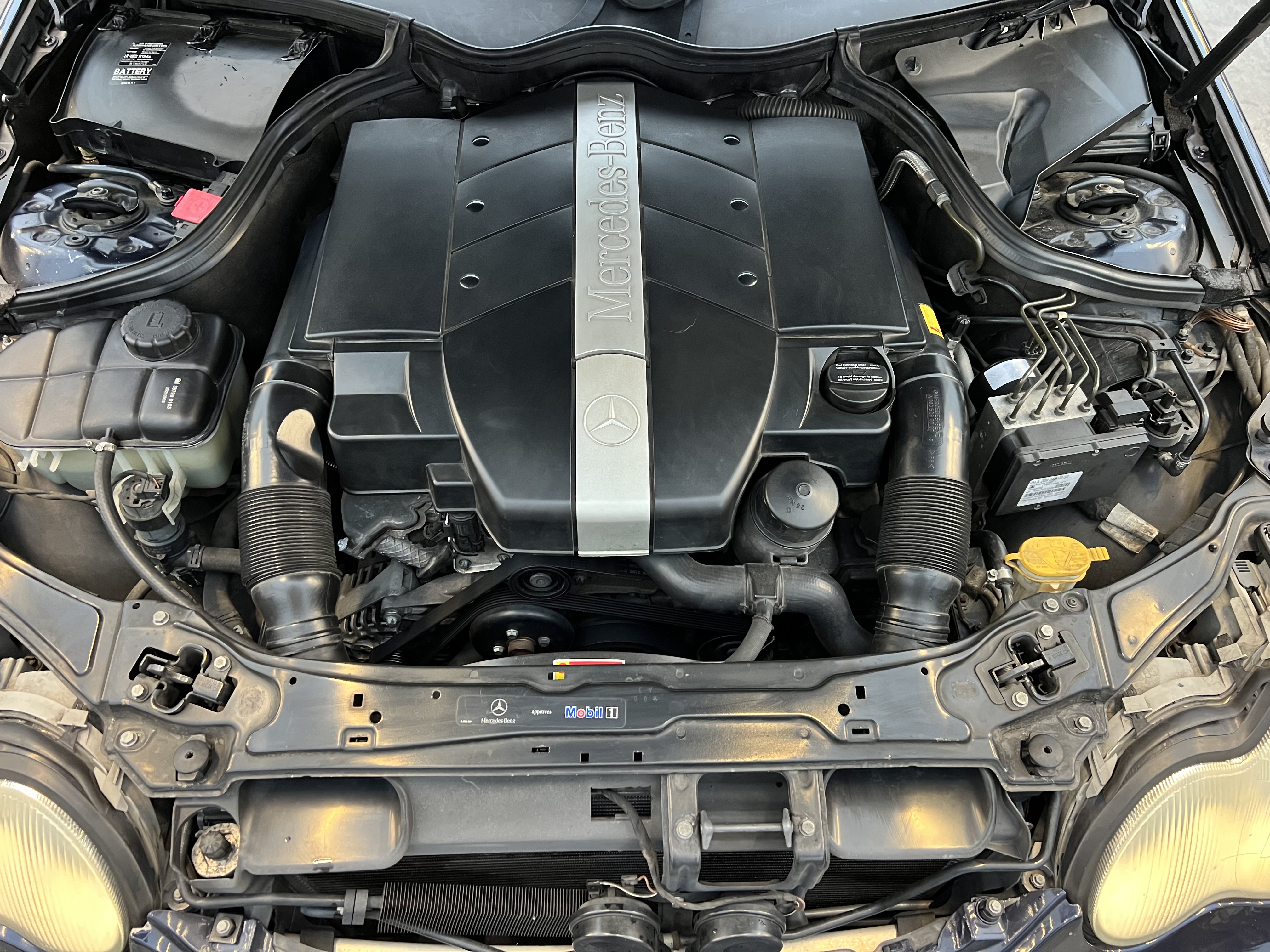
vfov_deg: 53.1
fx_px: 954
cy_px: 476
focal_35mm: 26
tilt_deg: -51.9
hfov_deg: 67.3
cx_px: 635
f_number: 1.5
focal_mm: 5.7
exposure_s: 1/40
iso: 500
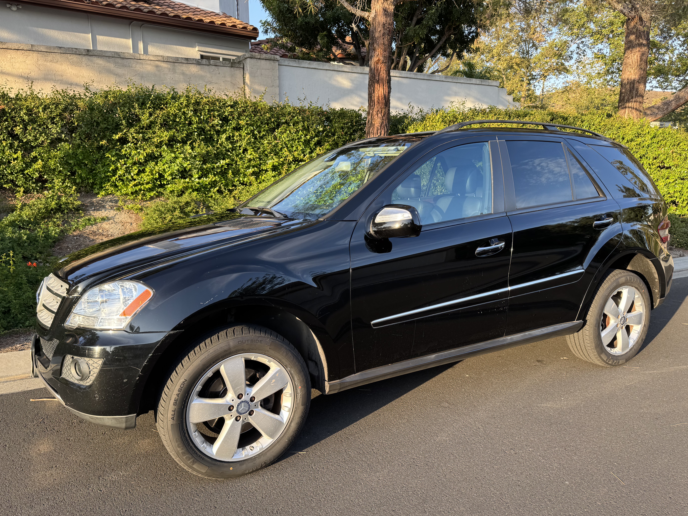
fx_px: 497
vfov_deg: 54.9
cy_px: 267
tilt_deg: -11.8
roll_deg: +0.6
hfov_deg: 69.4
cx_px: 337
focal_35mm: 25
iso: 80
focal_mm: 6.76
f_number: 1.78
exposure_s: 1/392
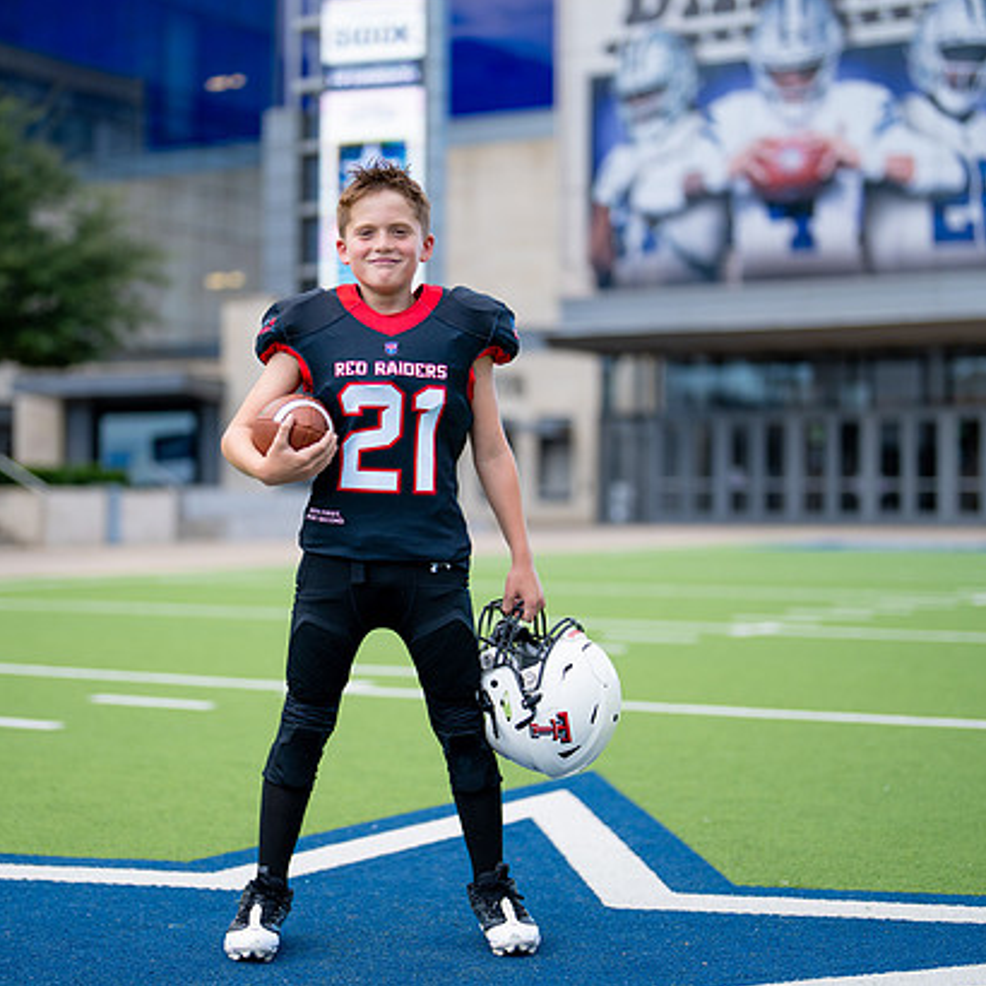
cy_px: 518
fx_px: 2256
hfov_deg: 24.6
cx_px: 415
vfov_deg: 24.7
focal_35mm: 70
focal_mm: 50
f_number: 1.2
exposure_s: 1/1600
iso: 100
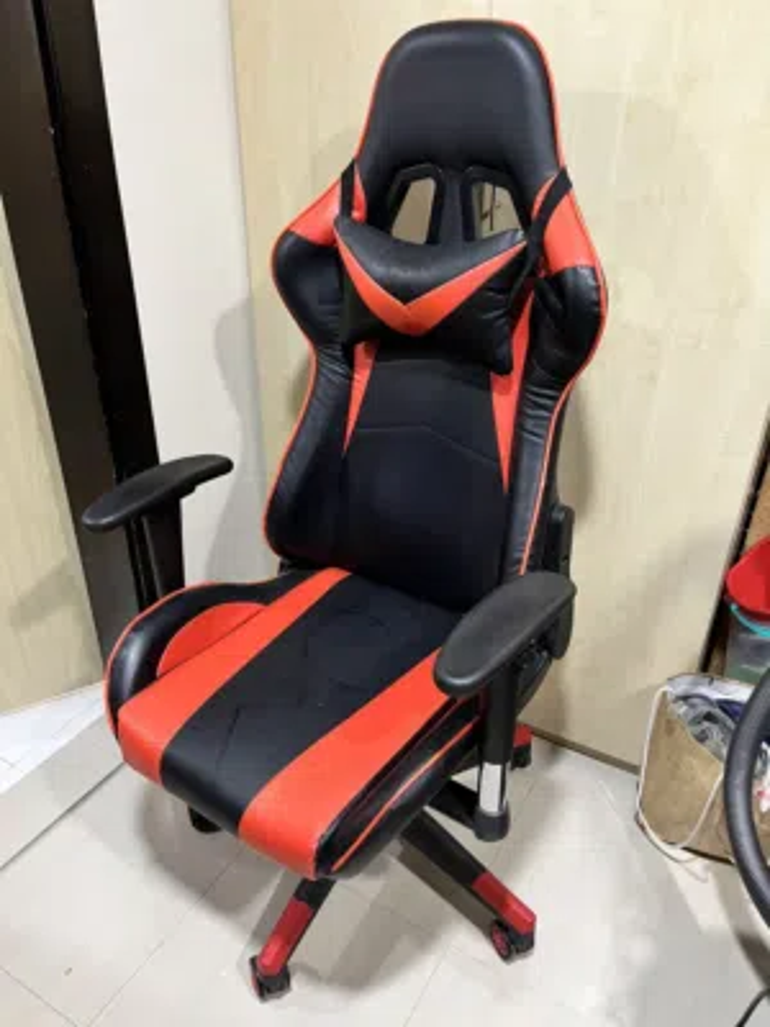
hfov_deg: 53.1
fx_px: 771
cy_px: 514
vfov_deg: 67.3
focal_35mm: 26
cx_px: 385
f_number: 1.6
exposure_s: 1/33
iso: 500
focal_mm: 5.1
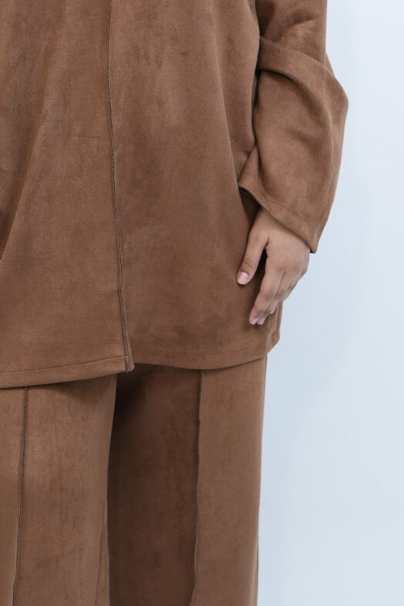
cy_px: 76
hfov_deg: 12.0
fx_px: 1919
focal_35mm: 114
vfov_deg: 17.7
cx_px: 128
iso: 400
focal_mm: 35
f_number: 2.5
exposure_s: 1/200
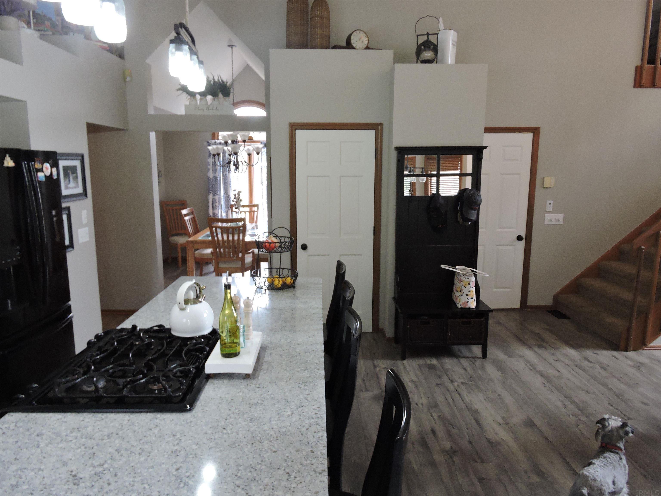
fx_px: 458
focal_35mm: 24
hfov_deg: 71.6
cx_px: 330
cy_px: 248
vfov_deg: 56.8
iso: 400
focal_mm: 4.3
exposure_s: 1/30
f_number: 3.3
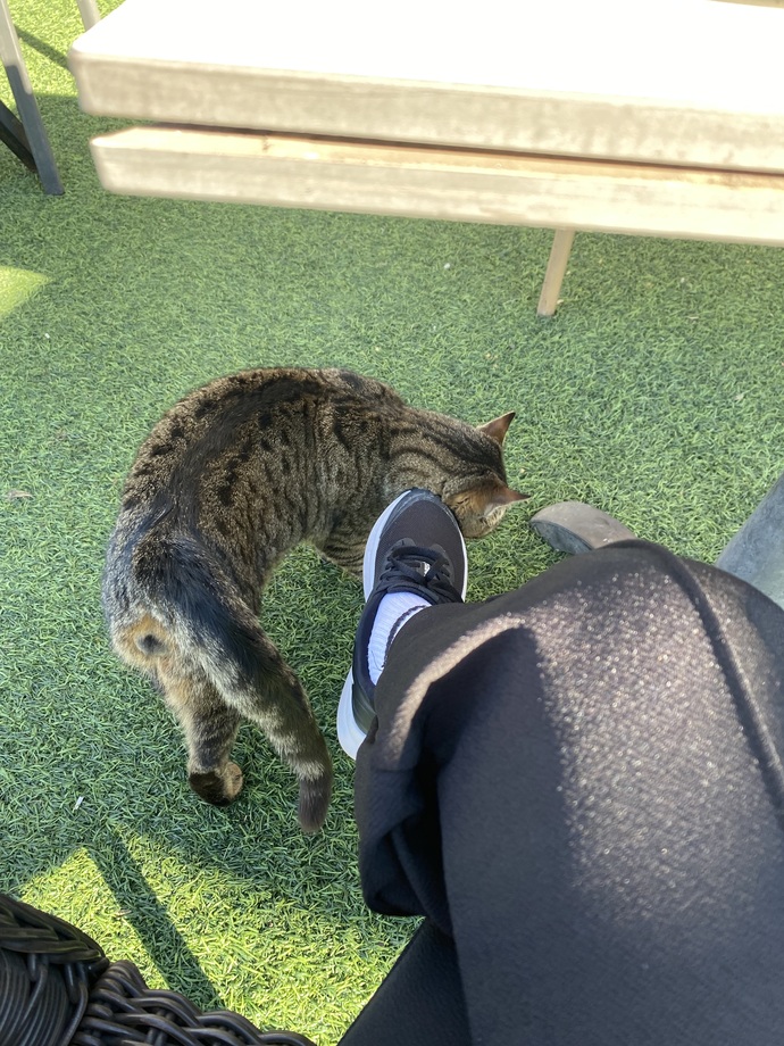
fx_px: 785
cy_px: 523
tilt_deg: -47.1
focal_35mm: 26
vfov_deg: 67.3
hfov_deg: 53.1
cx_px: 392
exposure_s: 1/122
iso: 50
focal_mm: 4.25
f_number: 1.8
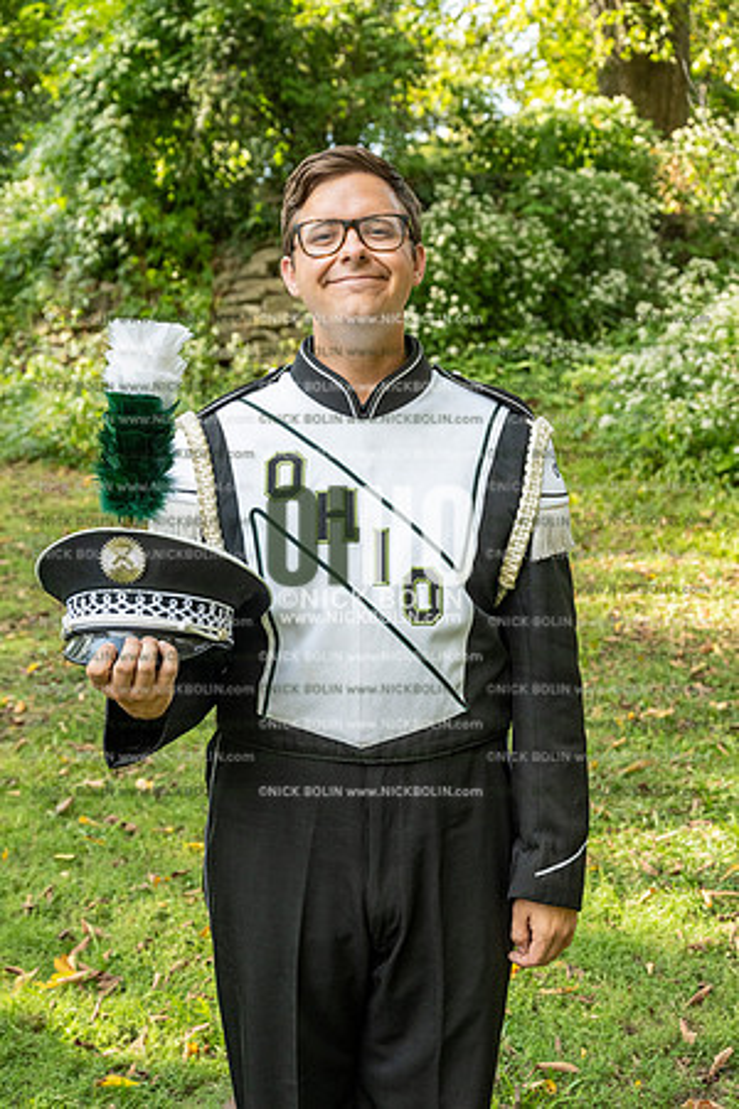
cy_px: 554
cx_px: 370
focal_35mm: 49
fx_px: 1509
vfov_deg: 40.3
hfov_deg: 27.5
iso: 1000
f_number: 5.6
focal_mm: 49
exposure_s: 1/640
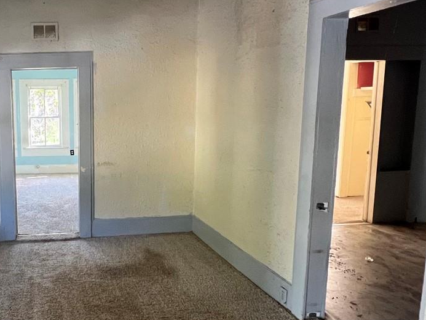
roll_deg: +1.9
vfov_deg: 46.8
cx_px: 71
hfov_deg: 54.7
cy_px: 156
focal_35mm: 30
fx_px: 369
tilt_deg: -9.7
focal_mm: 1.57
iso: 320
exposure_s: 1/60
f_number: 1.8
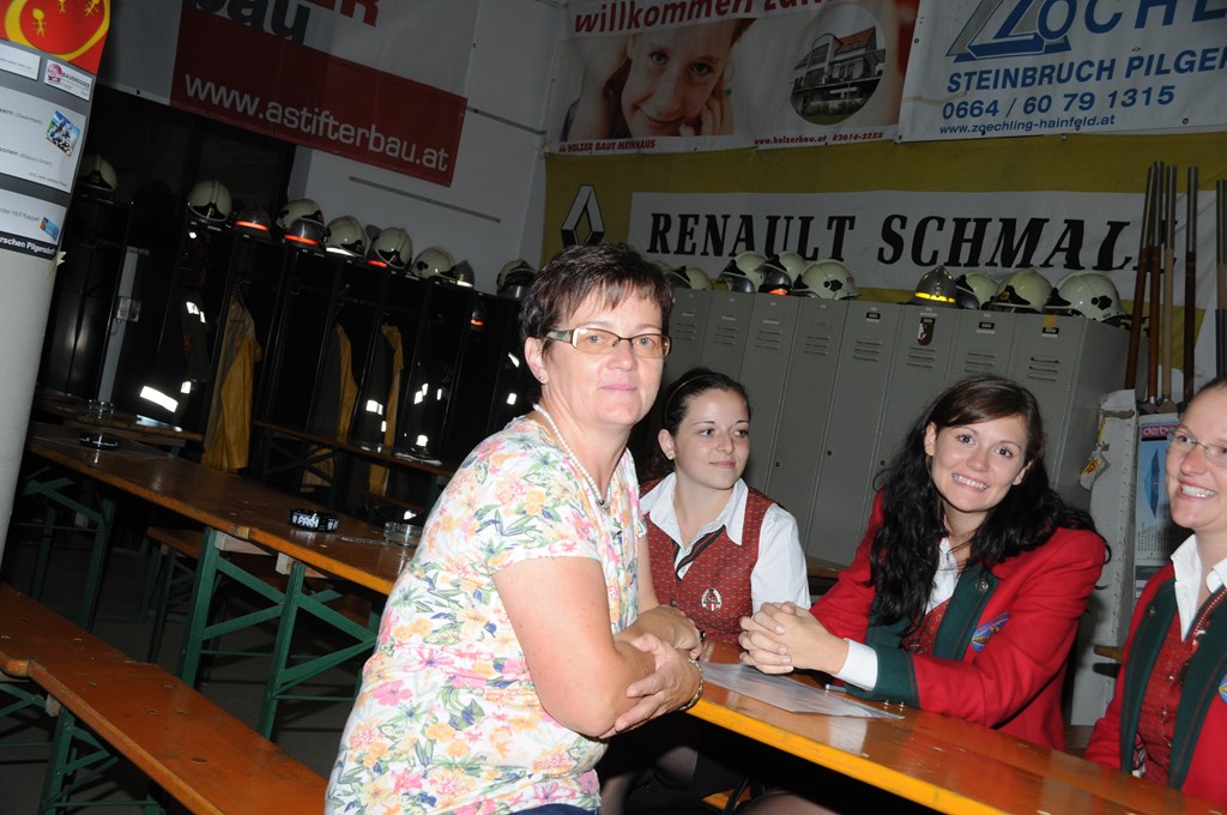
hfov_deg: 43.7
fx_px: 1532
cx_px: 614
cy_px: 408
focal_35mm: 45
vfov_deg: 29.8
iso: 400
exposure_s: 1/60
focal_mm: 30
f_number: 7.1
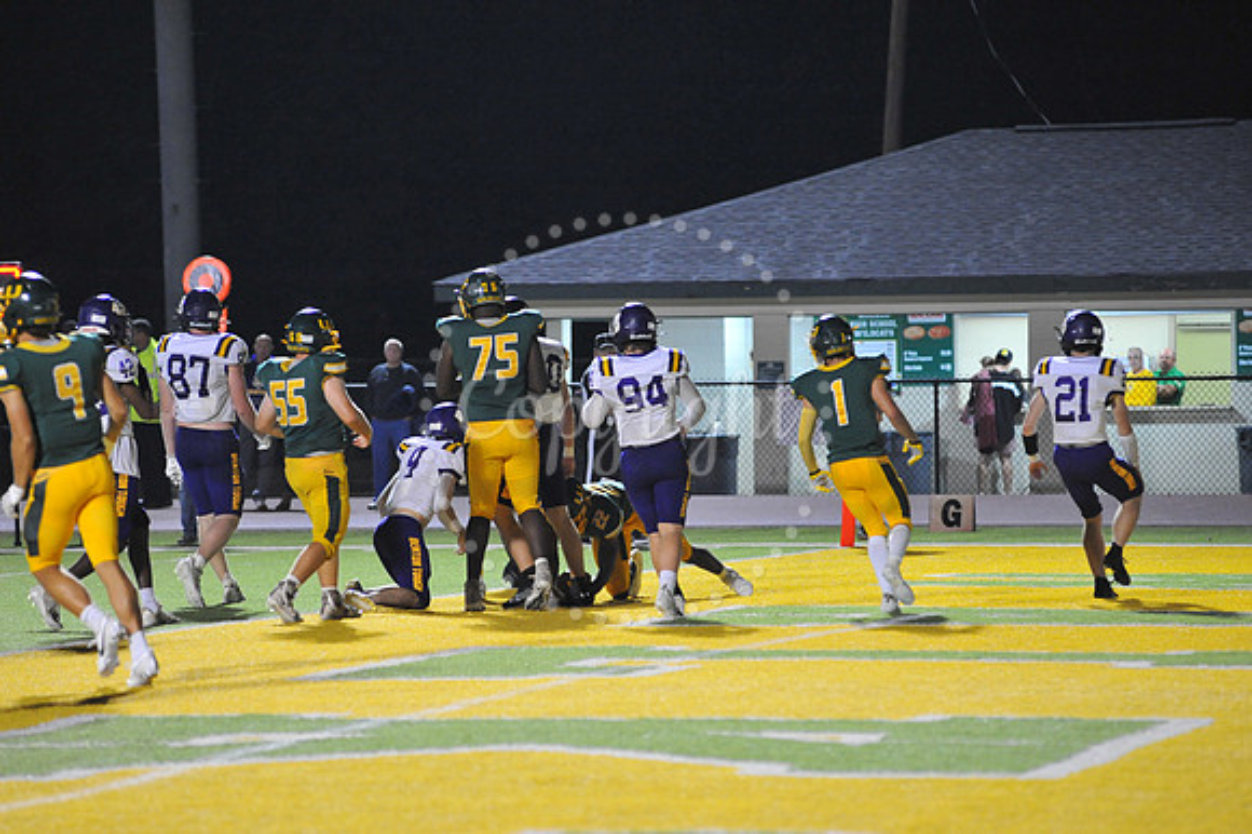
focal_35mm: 200
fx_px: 6951
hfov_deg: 10.3
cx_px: 626
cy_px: 417
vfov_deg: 6.9
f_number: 4
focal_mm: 200
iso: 4000
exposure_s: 1/160
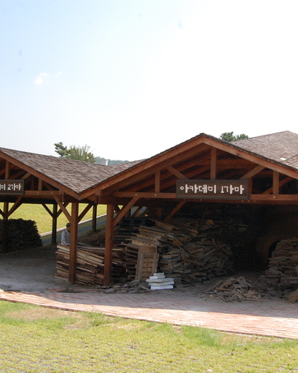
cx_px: 176
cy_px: 189
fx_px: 430
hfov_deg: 38.1
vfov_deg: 46.9
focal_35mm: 39
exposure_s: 1/400
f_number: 11
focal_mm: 18
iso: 800
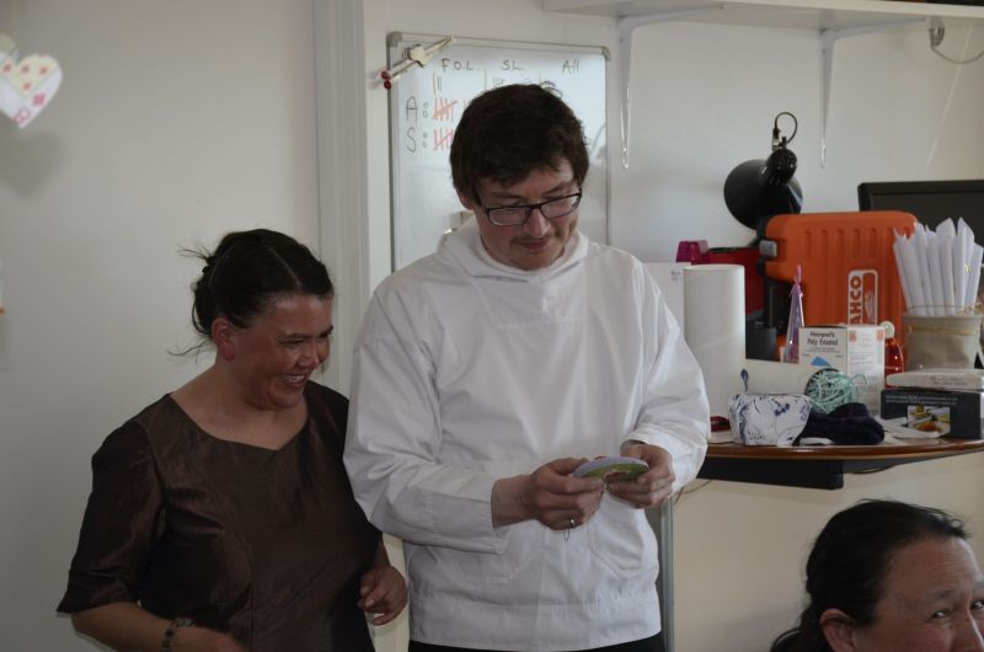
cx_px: 492
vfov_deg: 16.2
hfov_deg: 24.2
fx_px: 2291
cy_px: 326
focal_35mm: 84
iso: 200
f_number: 5
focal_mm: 56
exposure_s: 1/100
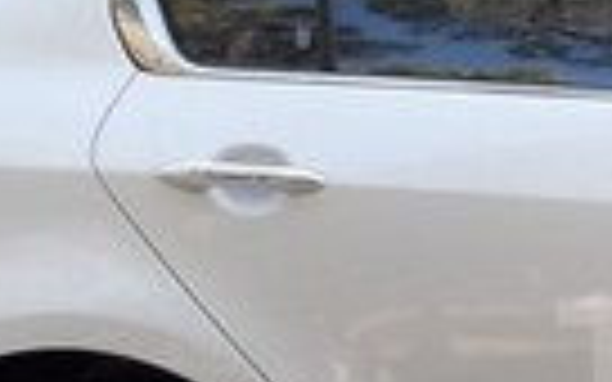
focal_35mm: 144
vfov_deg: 9.1
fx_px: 2402
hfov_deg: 13.4
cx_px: 1017
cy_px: 366
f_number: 1.9
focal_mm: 3.7
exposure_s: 1/163
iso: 40
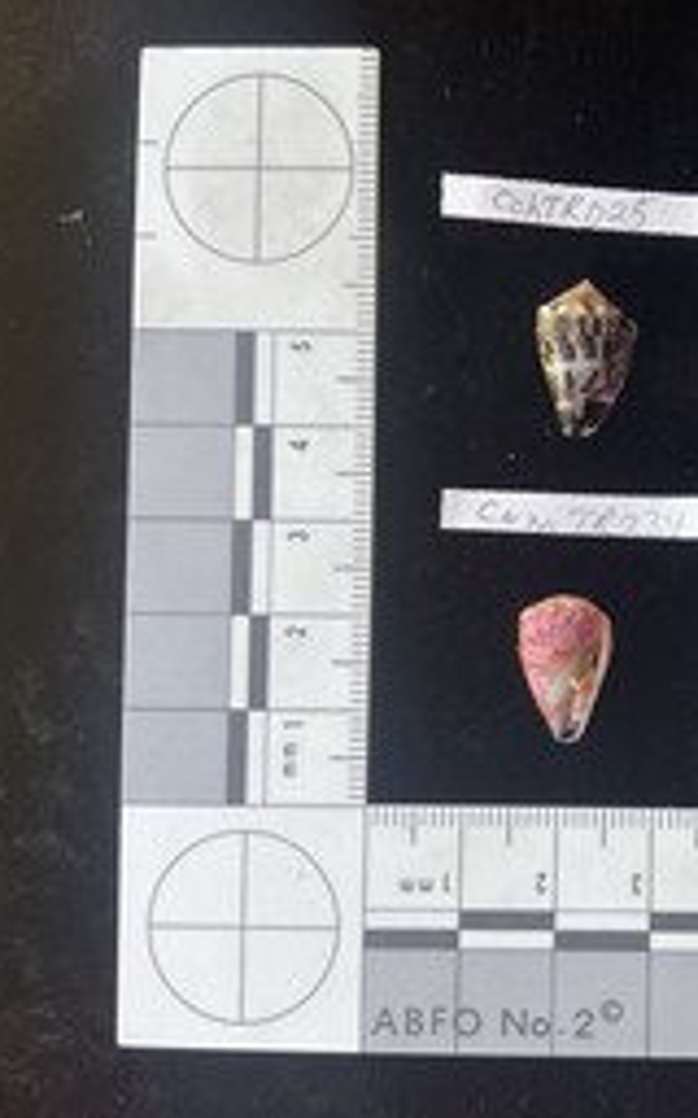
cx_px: 702
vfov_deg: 47.2
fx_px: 1278
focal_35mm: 42
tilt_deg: -88.4
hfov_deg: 28.6
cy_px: 570
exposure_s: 1/60
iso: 64
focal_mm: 3
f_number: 1.8
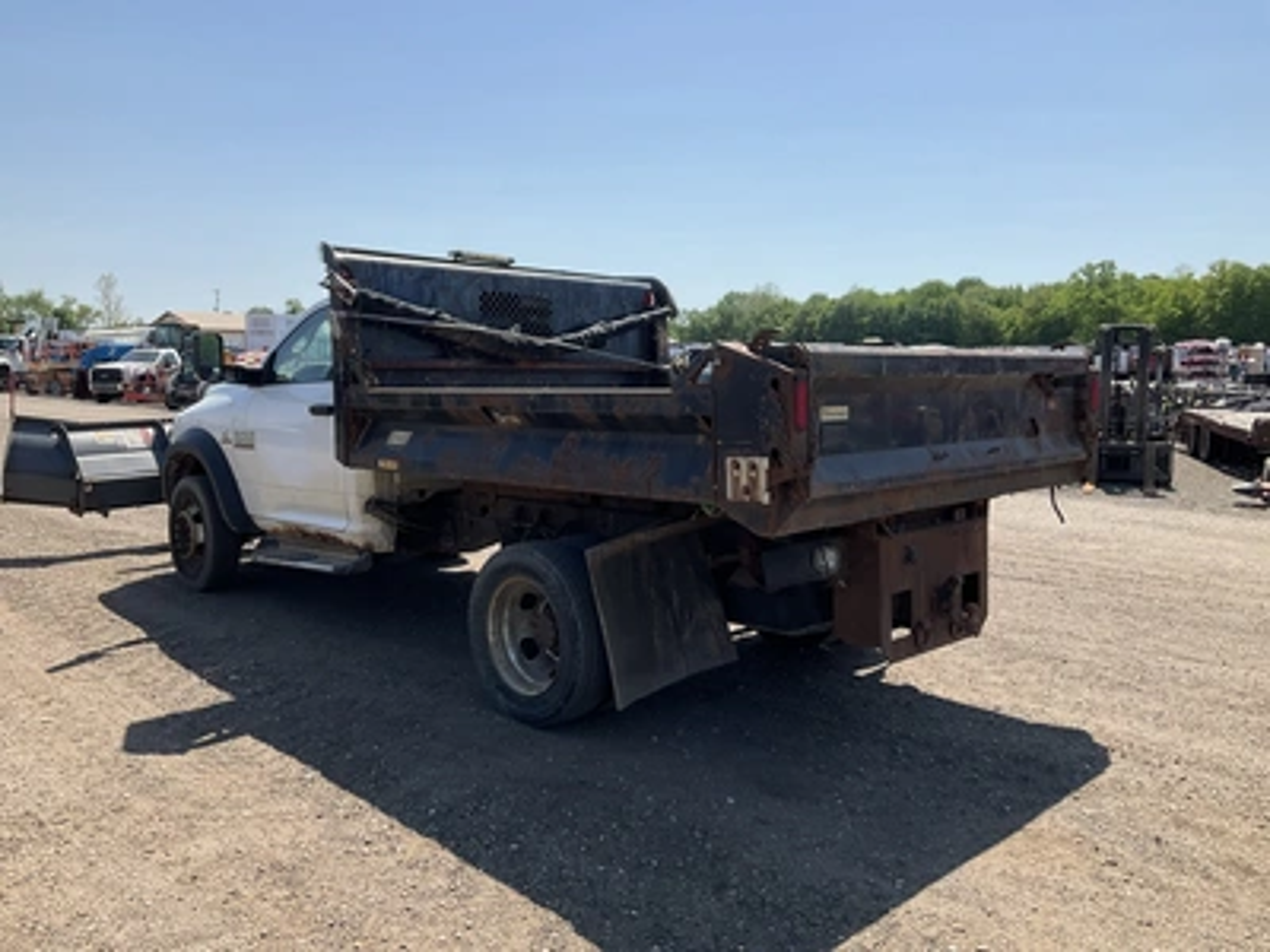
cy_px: 476
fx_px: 1064
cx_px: 635
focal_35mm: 29
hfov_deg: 61.7
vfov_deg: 48.2
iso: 25
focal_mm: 3
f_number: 1.8
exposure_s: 1/1786
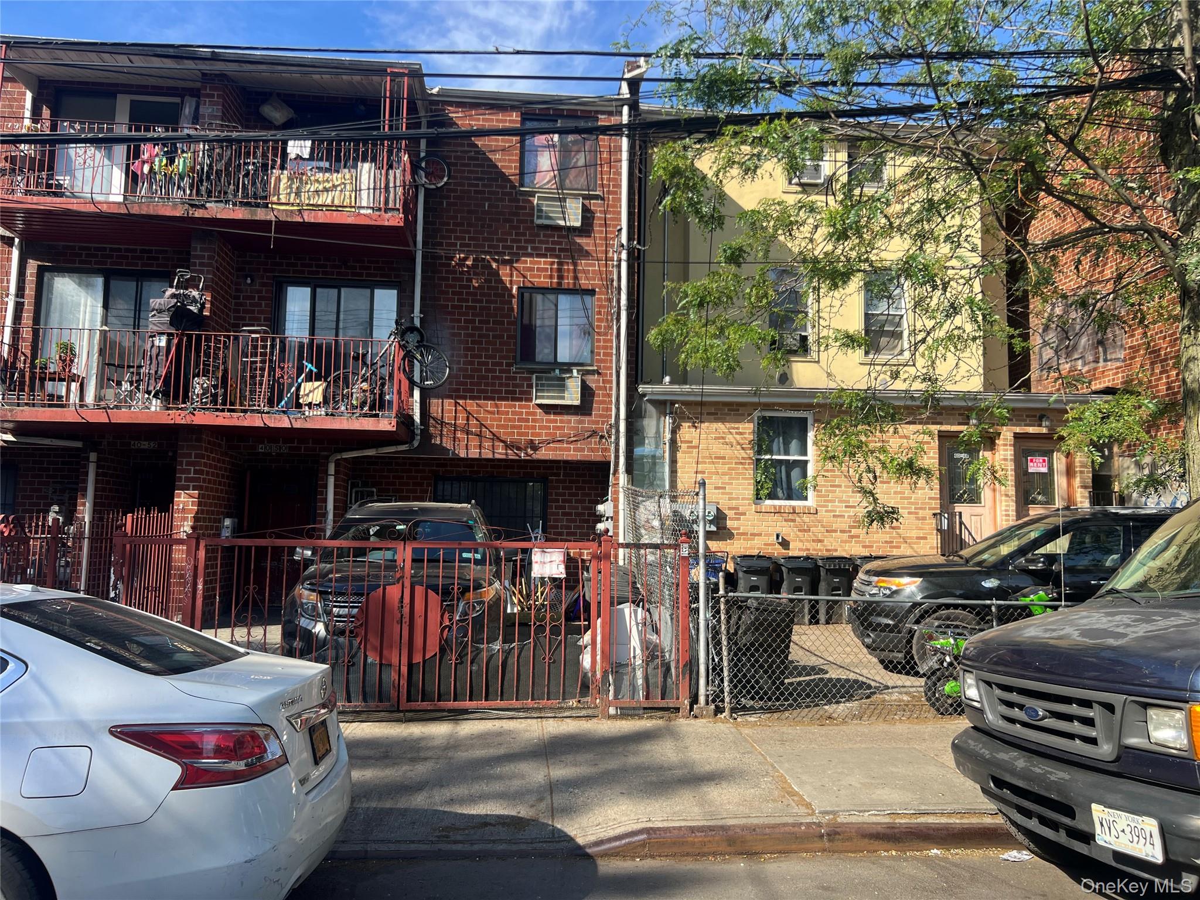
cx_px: 600
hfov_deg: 67.3
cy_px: 450
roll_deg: -0.4
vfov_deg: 53.1
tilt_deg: +5.0
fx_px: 901
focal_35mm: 26
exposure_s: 1/1326
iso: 50
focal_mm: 5.7
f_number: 1.5
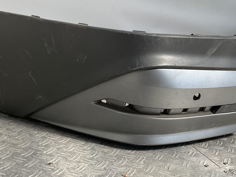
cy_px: 94
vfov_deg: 27.5
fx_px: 361
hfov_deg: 35.9
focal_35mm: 53
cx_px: 150
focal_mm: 3
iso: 16
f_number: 1.8
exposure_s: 1/439
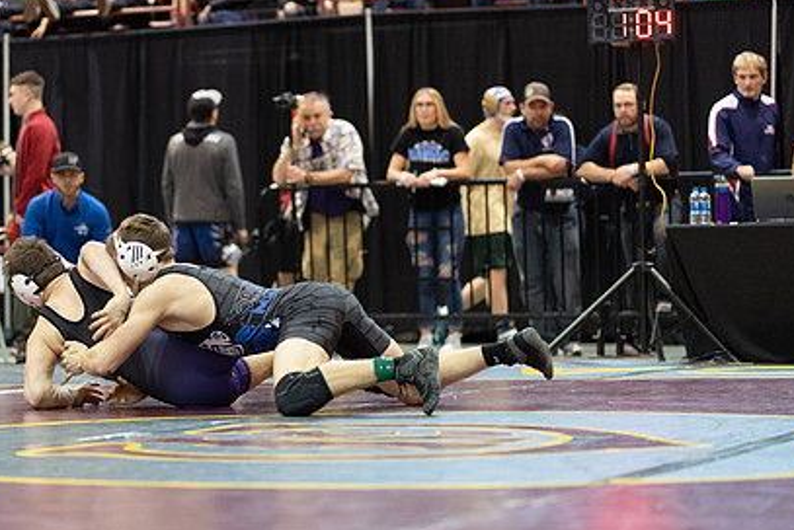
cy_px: 200
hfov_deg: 16.9
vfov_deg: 11.3
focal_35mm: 121
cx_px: 263
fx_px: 2671
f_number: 1.8
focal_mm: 85
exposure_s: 1/500
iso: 3200
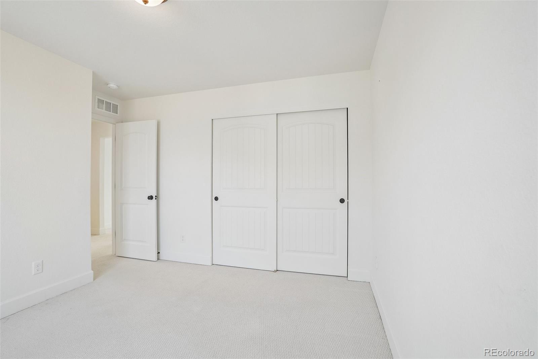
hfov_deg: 100.4
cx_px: 269
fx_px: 224
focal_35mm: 15
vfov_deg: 77.3
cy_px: 180
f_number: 8
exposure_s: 1/80
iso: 400
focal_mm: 10
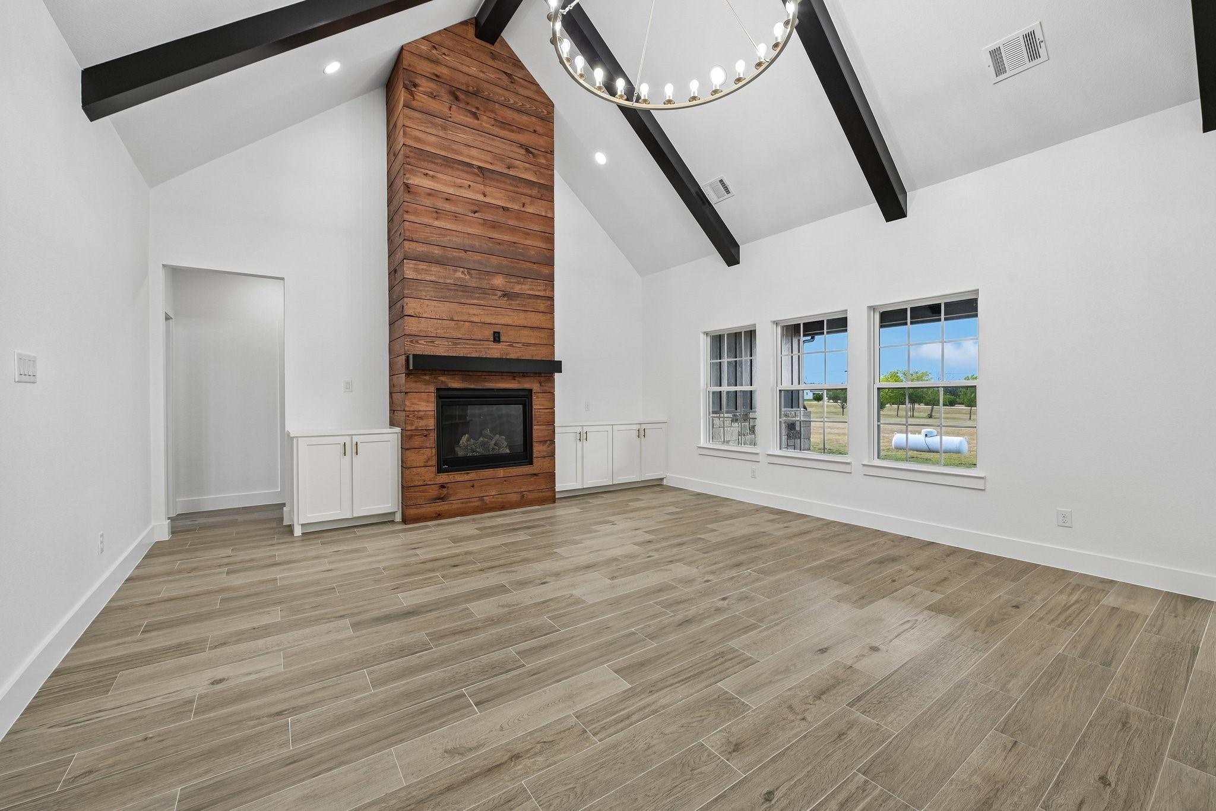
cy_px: 406
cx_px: 608
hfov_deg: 104.3
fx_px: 473
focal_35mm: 14
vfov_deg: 81.2
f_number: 8
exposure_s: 1/40
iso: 400
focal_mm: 14
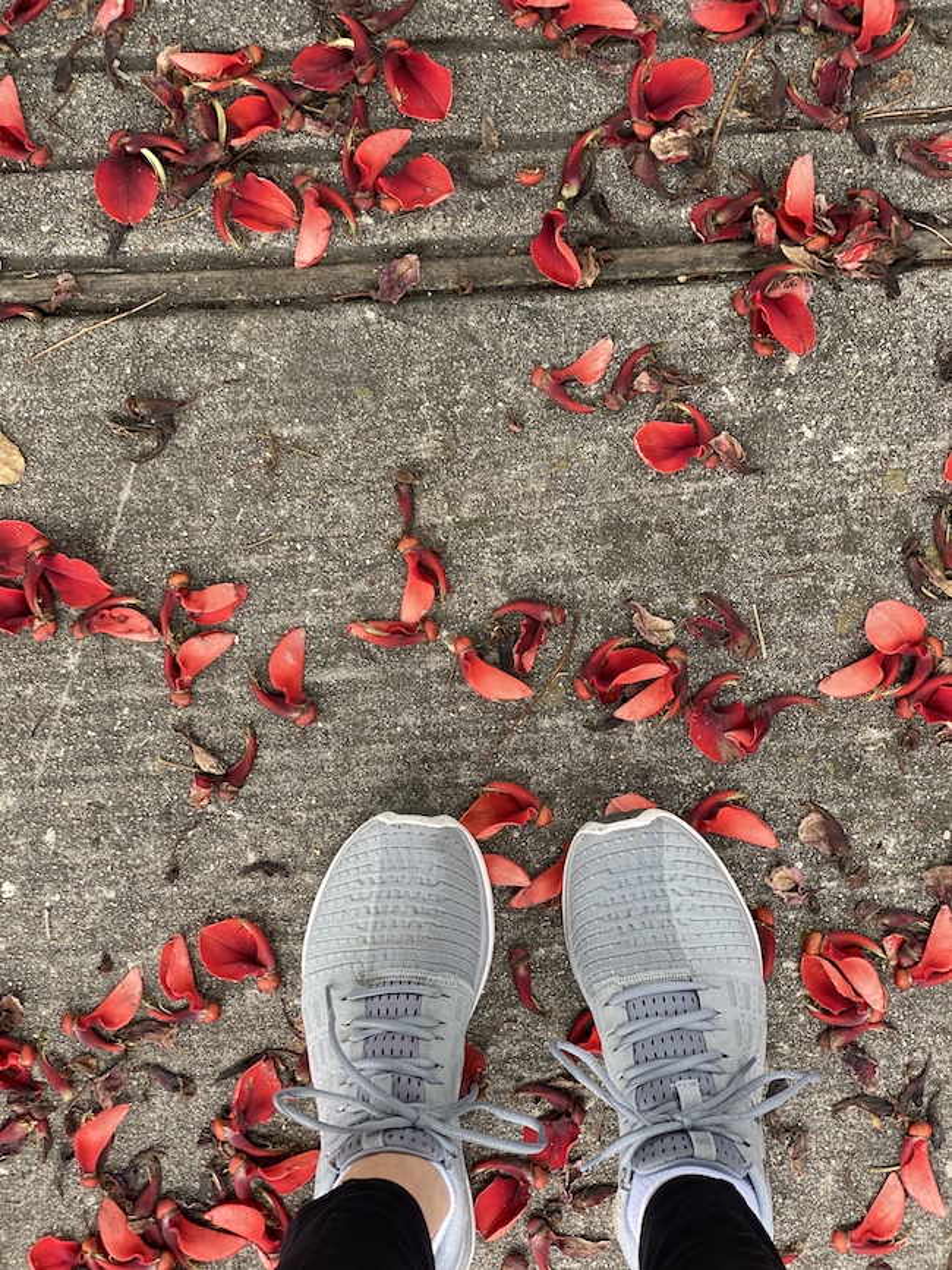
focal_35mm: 52
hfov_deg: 28.0
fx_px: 1907
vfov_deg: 36.8
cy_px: 635
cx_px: 476
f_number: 2
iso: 20
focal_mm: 6
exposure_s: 1/225
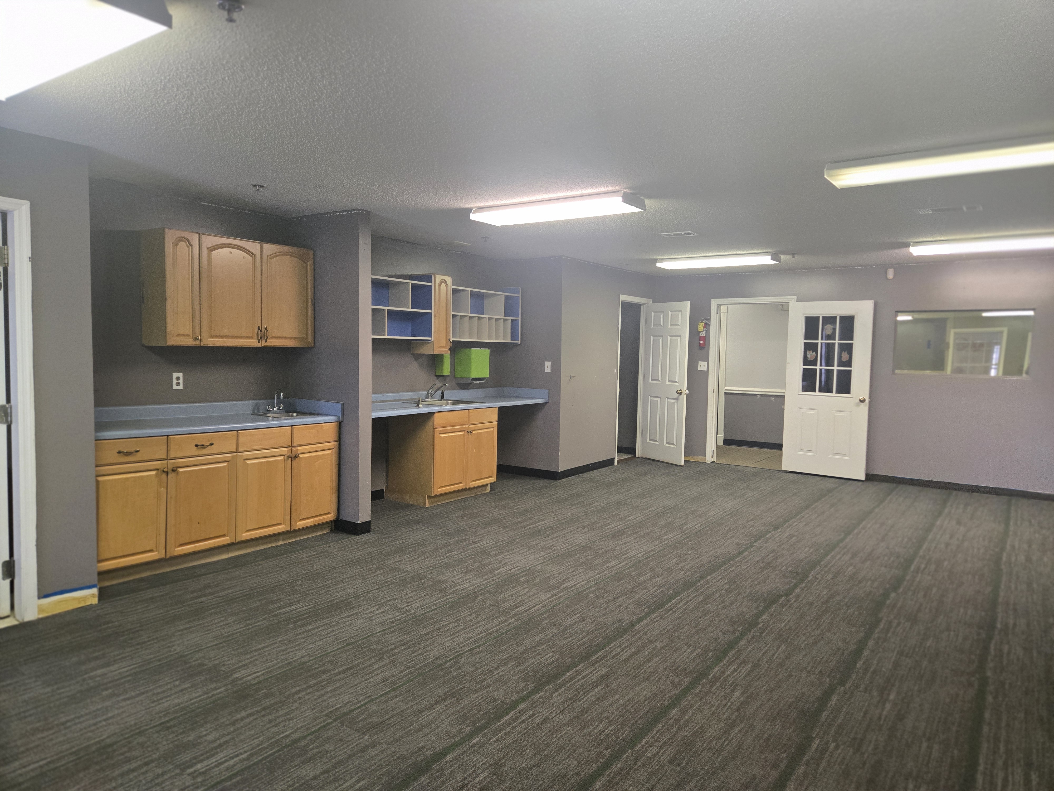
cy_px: 396
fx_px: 700
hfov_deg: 73.9
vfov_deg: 58.9
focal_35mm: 23
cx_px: 527
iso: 320
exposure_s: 1/120
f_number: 1.8
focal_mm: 5.4
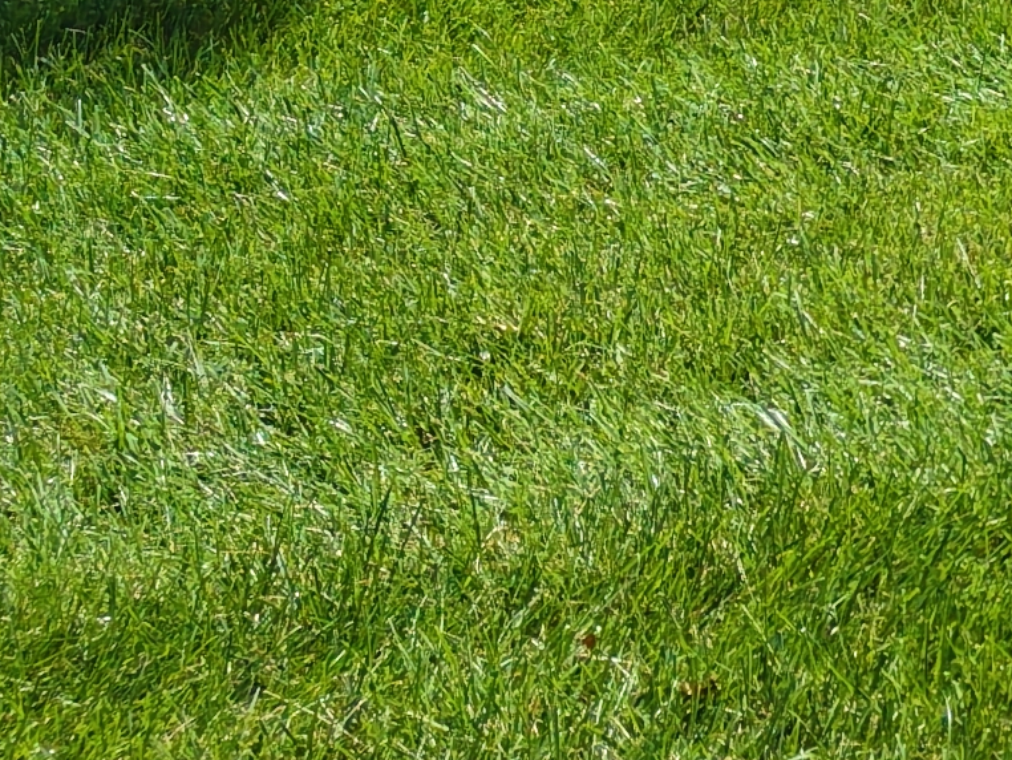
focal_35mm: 129
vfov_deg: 10.6
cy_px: -706
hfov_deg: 12.2
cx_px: 2424
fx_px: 3773
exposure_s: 1/3200
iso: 260
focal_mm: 8.67
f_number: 1.8
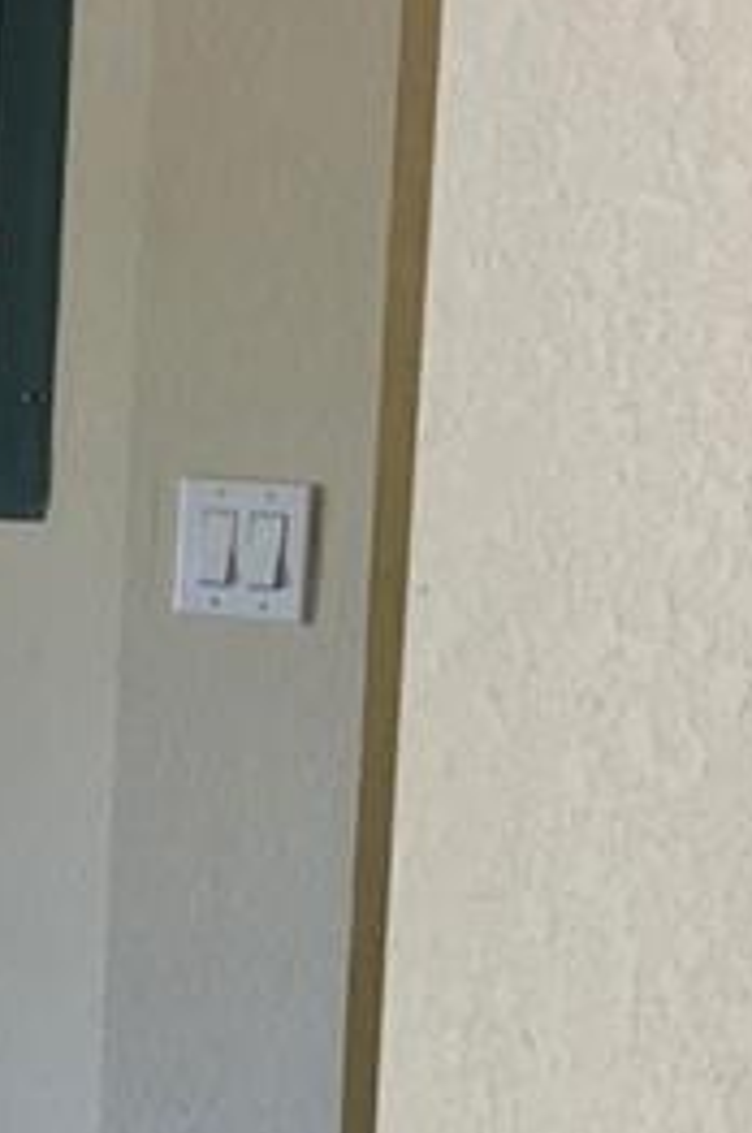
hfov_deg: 10.2
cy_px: 891
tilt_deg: -8.9
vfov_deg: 16.4
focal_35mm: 124
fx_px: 3895
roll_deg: +0.2
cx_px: -735
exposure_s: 1/69
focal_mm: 4.25
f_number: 1.8
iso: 100
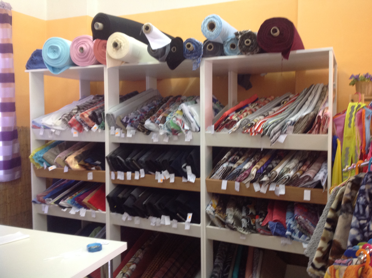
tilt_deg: -3.9
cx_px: 186
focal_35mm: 35
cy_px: 139
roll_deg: -0.8
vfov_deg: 40.6
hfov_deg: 52.7
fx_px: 376
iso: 100
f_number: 2.4
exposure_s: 1/17
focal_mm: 4.28
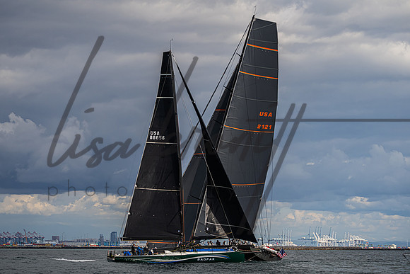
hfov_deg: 13.2
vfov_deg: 8.8
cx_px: 191
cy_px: 132
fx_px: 1768
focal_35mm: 155
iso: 400
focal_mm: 140
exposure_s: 1/3200
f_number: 5.6
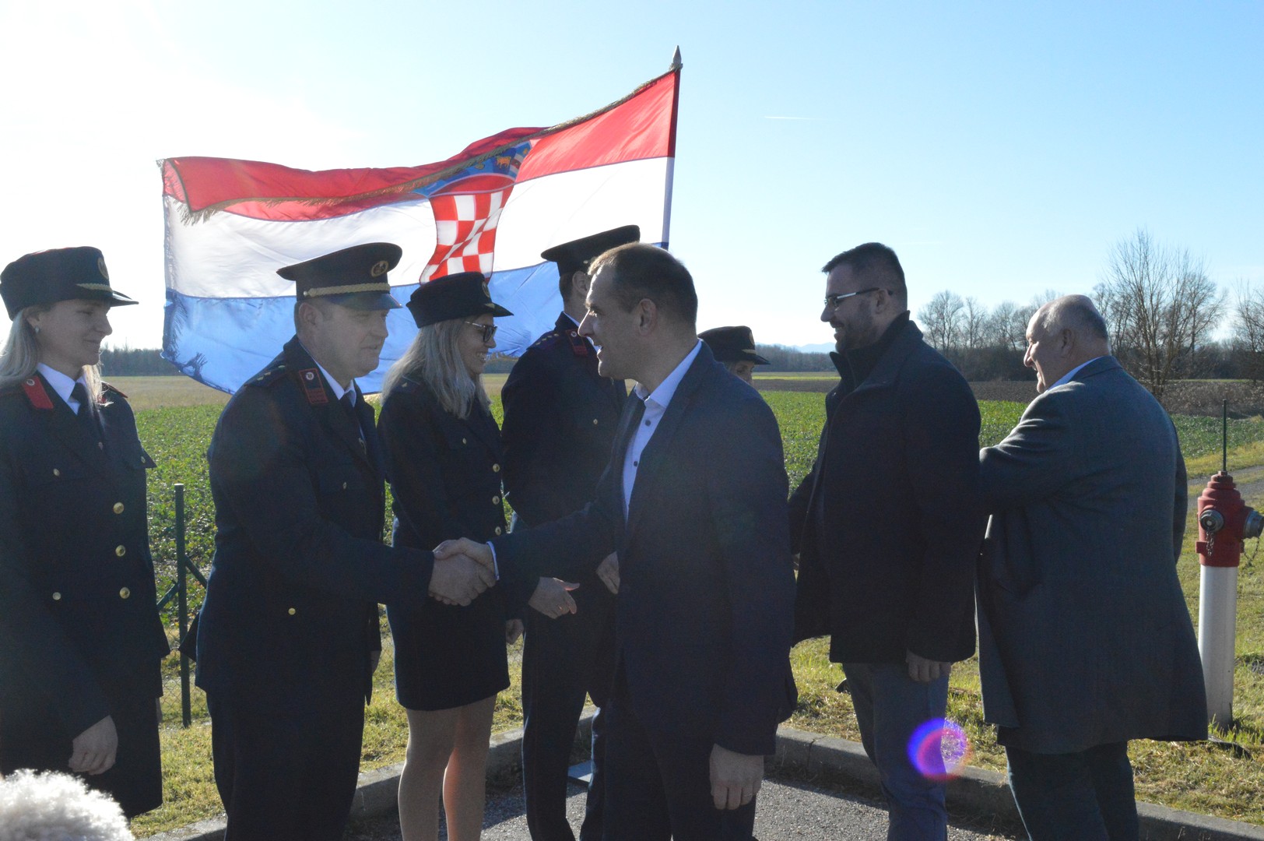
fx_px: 1368
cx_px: 632
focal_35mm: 39
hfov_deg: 49.6
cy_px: 420
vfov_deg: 34.2
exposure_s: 1/1250
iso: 3200
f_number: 18
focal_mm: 26
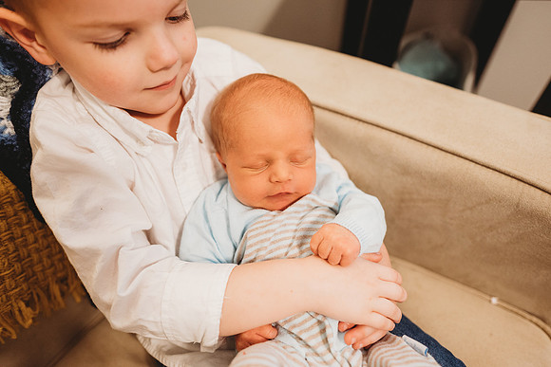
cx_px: 276
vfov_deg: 53.2
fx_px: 367
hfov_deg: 73.7
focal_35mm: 24
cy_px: 184
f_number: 2.2
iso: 1250
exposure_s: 1/160
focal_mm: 24
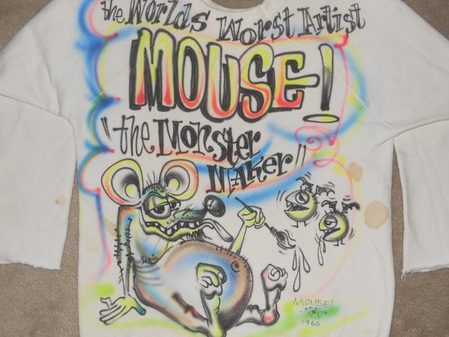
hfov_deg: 45.8
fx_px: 532
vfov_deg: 35.1
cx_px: 224
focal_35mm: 41
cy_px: 168
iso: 80
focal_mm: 7.3
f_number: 3.2
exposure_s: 1/30
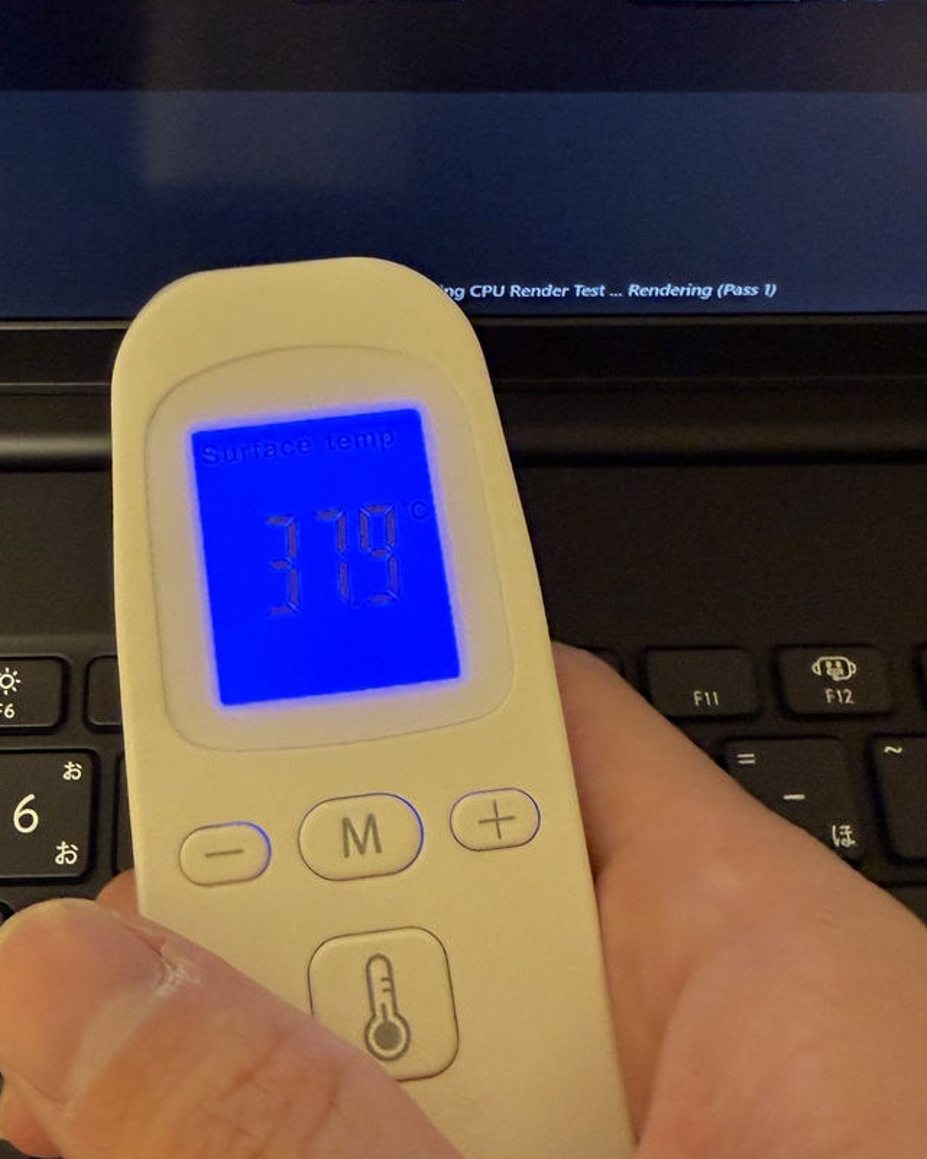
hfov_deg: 37.9
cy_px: 474
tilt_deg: -63.4
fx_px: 1337
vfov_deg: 46.6
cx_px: 320
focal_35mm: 39
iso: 400
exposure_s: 1/60
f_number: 2.2
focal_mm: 2.22
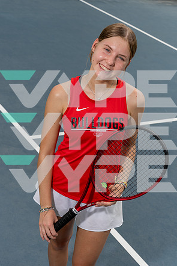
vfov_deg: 33.9
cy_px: 132
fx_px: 435
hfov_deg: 23.0
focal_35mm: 59
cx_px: 89
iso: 100
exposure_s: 1/250
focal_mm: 58
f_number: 8
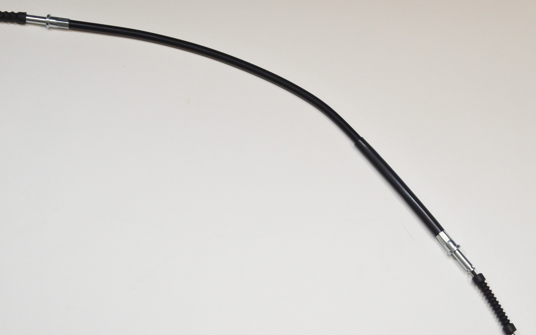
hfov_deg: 30.2
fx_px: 993
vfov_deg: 19.1
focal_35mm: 68
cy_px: 211
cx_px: 237
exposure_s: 1/100
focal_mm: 19.7
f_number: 4.5
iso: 800
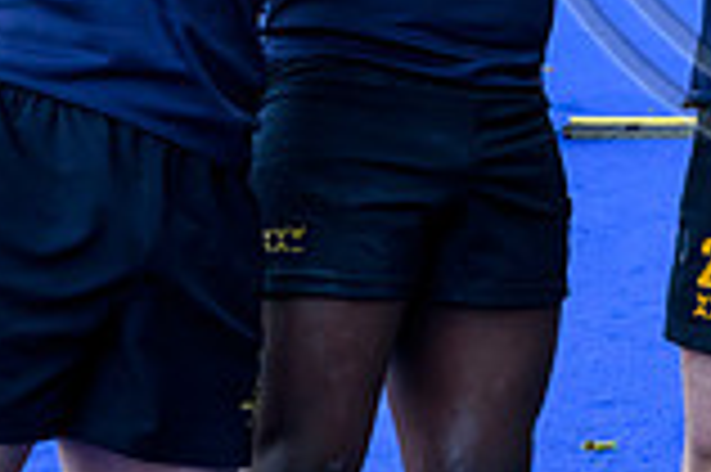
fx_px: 3255
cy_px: -267
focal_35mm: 165
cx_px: 945
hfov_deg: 12.1
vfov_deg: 8.1
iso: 1250
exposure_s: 1/500
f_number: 5
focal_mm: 45
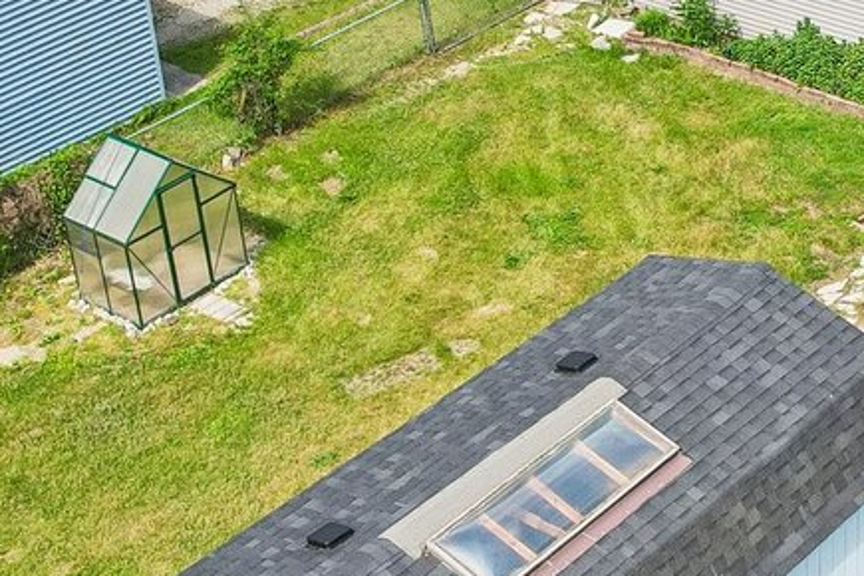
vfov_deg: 16.6
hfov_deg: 24.2
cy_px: 215
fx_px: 1968
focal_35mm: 82
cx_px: 749
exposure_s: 1/1500
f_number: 2.8
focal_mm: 8.4
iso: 130
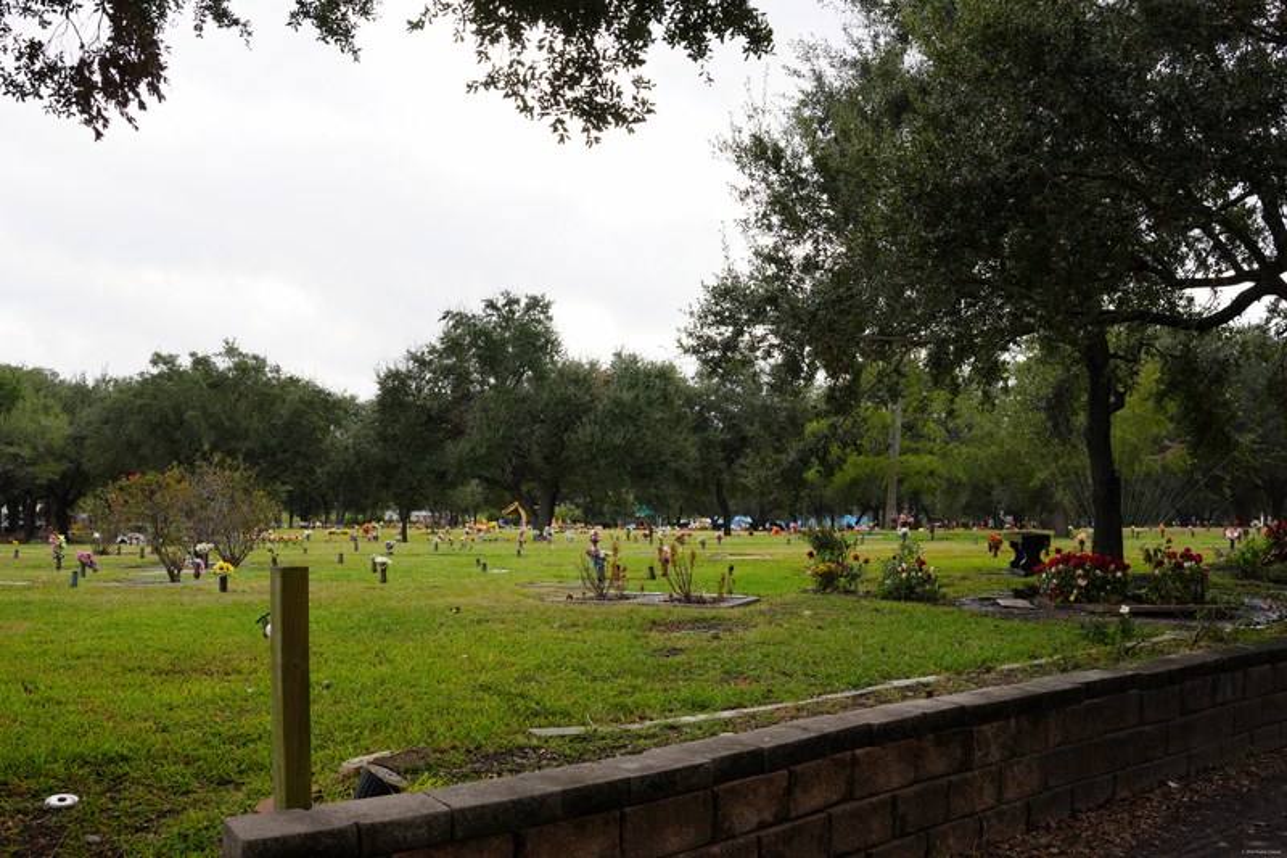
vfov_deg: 38.3
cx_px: 644
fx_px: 1233
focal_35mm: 34
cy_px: 429
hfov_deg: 55.1
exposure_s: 1/100
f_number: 6.3
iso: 100
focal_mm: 23
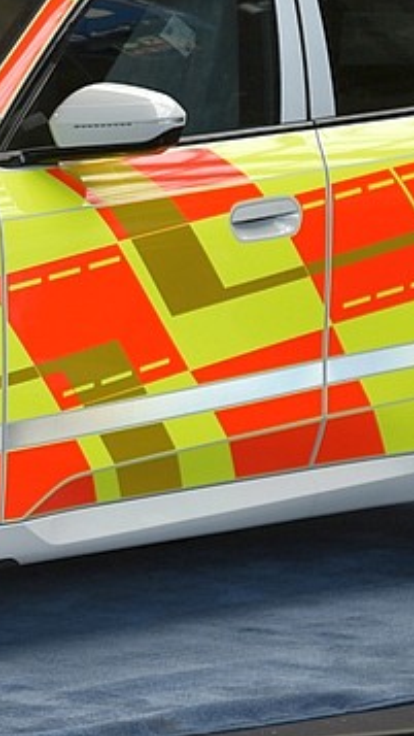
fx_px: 3861
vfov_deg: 10.9
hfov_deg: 6.1
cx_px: -128
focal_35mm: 198
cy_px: 212
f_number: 5
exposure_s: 1/100
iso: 400
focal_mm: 75
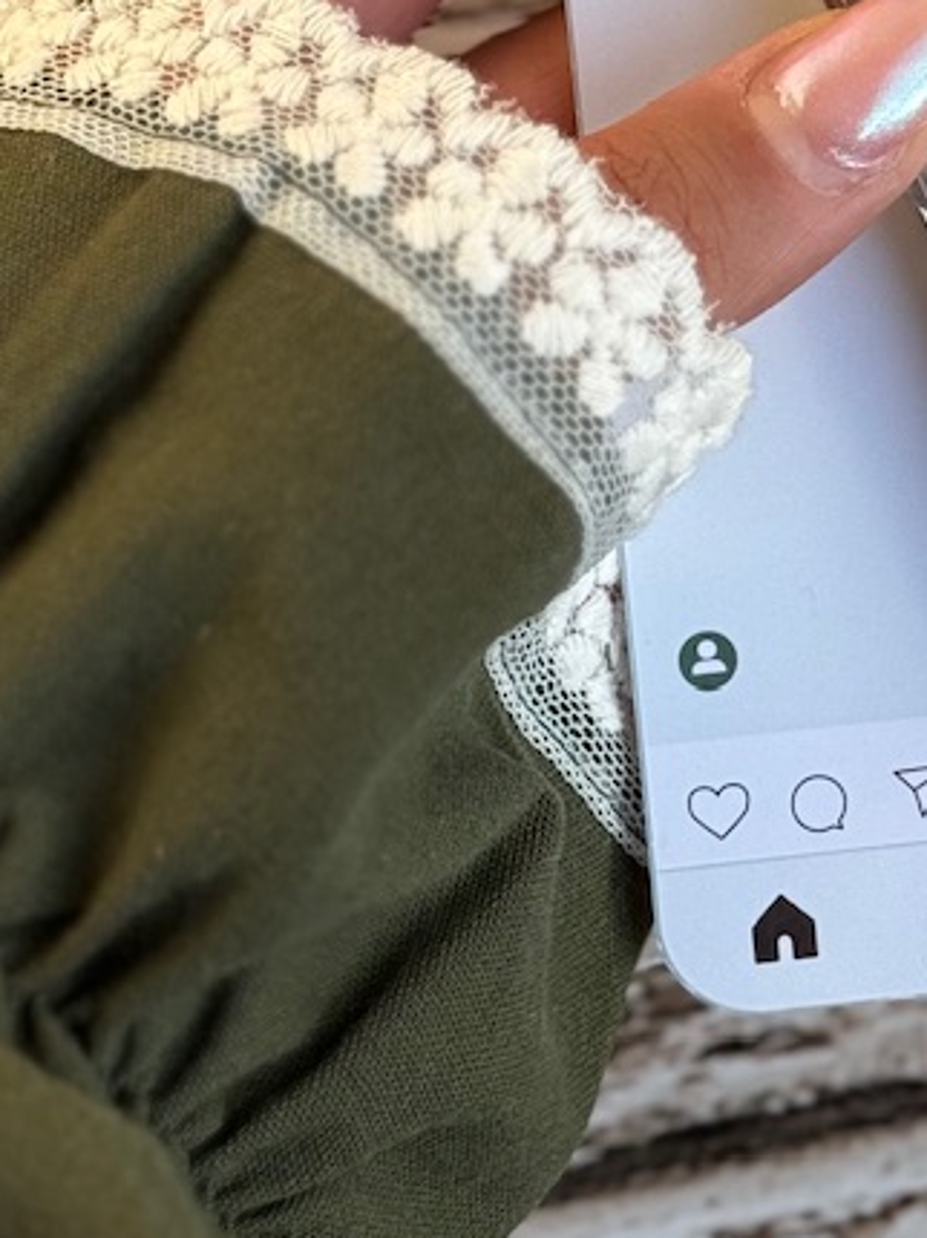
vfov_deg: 13.6
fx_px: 5111
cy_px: -32
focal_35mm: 143
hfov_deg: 10.2
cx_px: 1140
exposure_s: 1/1222
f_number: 1.78
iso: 80
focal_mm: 6.76
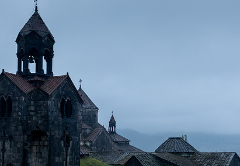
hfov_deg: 42.1
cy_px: 99
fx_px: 310
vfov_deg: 29.9
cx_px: 100
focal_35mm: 46
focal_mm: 20.5
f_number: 5
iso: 400
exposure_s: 1/110
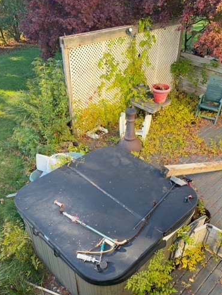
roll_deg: -3.0
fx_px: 265
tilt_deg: -37.4
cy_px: 169
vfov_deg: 58.1
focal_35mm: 31
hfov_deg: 45.2
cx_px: 134
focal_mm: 6.93
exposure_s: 1/193
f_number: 1.8
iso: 100
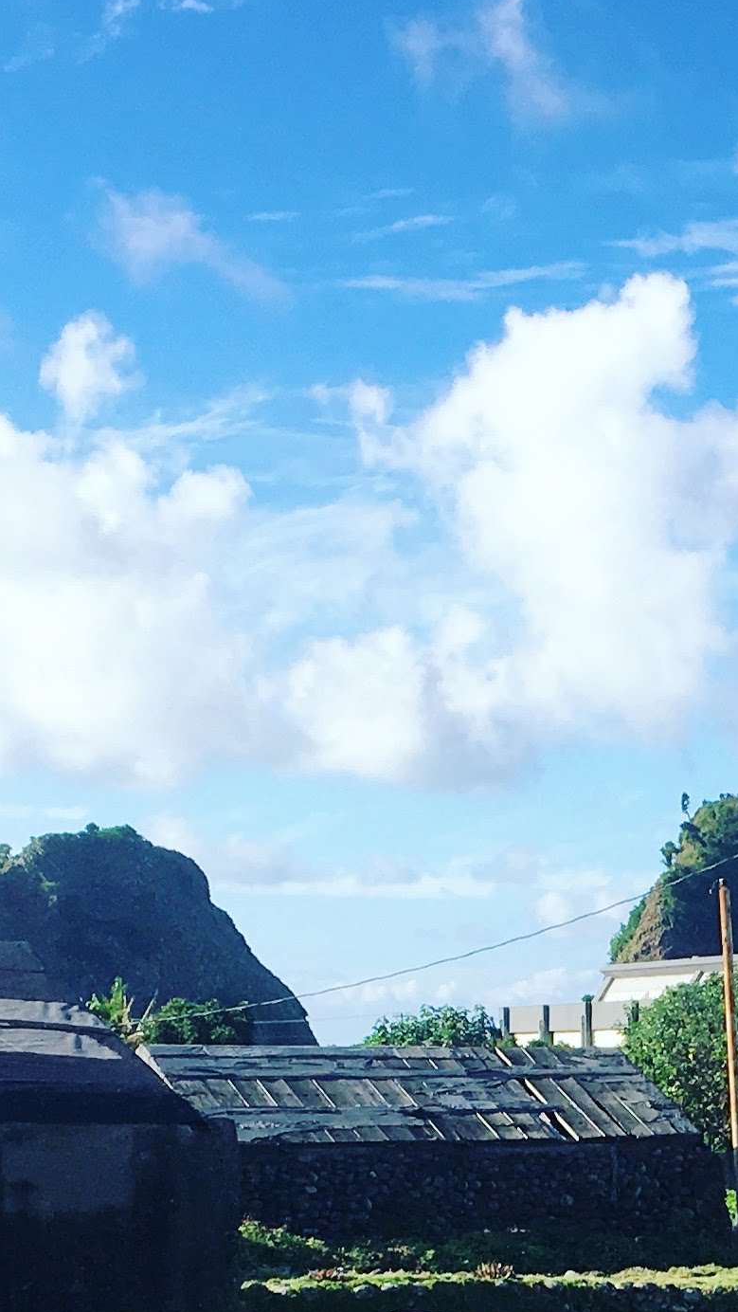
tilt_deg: -4.3
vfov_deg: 22.2
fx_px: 3199
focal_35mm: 92
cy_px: 1330
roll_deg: -0.2
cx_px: 818
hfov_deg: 12.9
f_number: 2.2
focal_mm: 4.15
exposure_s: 1/1451
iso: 25
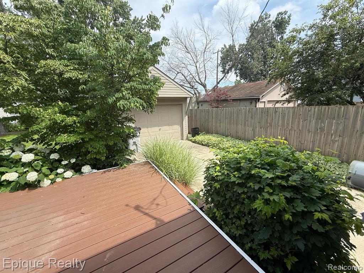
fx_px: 147
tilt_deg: -12.4
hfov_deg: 102.1
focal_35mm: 14
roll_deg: +1.4
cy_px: 136
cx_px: 182
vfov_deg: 85.7
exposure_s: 1/1087
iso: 50
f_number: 2.2
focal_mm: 2.22
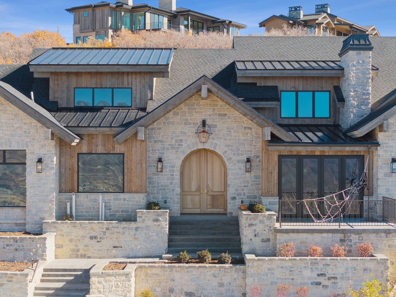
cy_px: 148
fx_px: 801
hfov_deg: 27.8
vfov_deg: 21.0
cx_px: 198
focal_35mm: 70
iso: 100
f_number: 2.8
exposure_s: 1/320
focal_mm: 19.4
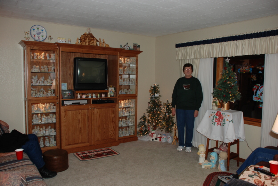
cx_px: 139
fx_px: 232
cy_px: 93
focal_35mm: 30
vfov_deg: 43.7
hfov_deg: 61.9
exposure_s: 1/60
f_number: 3.8
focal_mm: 20
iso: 200
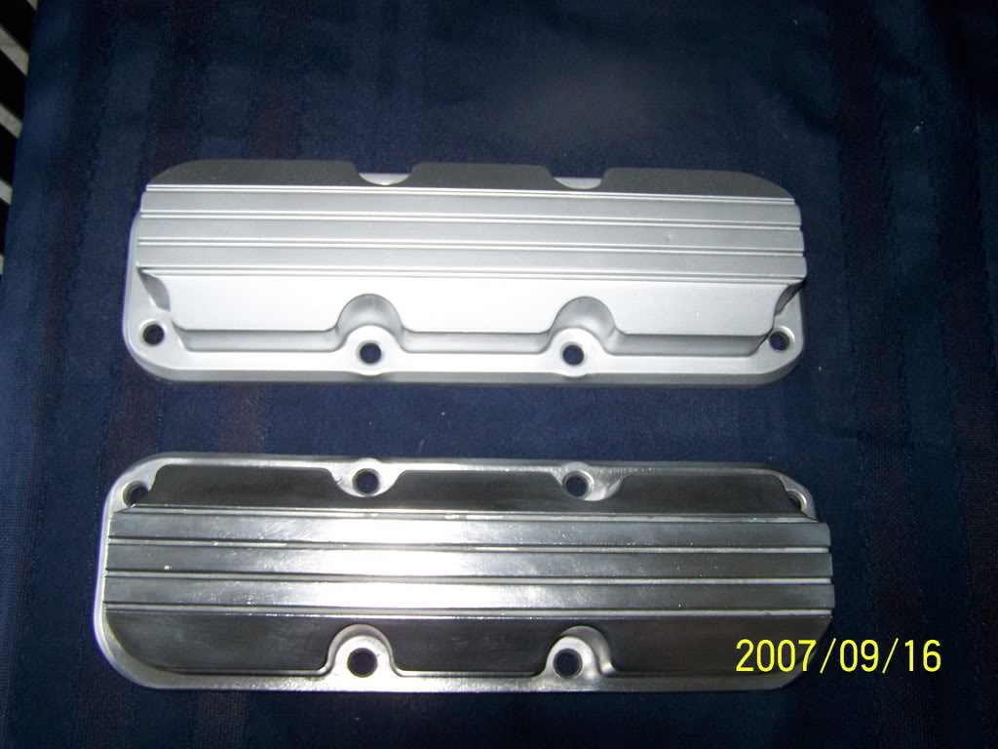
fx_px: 1096
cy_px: 374
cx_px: 499
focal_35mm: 38
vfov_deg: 37.7
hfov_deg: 49.0
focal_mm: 6.3
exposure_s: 1/60
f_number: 2.8
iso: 200
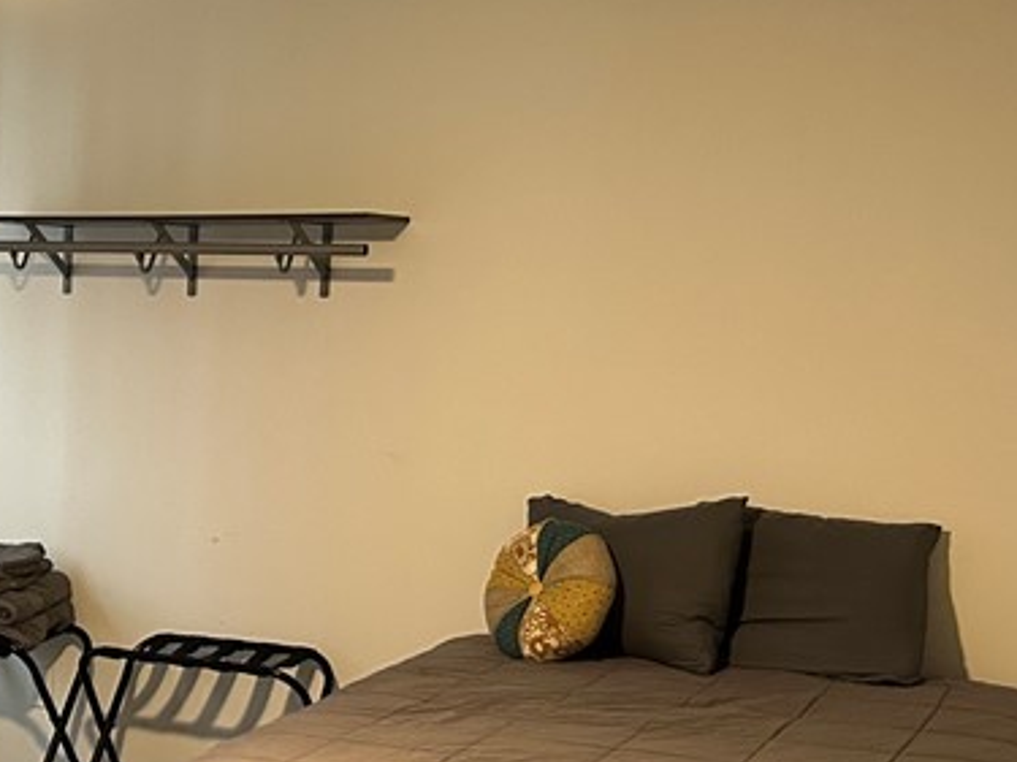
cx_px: 46
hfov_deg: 26.2
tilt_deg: -3.6
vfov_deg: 20.7
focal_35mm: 71
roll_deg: -0.3
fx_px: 2085
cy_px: 372
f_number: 1.5
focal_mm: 5.7
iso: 320
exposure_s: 1/60
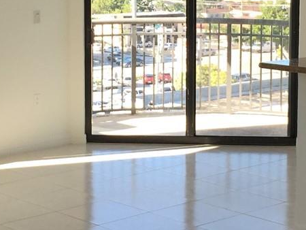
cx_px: 164
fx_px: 911
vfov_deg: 14.3
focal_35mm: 103
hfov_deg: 19.1
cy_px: 52
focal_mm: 4.15
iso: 32
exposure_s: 1/153
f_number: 2.2
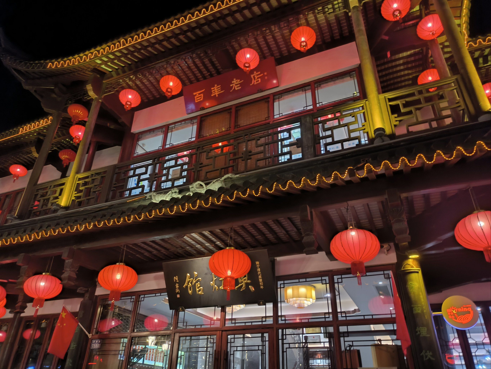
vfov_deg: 58.9
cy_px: 184
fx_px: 326
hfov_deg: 73.9
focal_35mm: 23
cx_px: 246
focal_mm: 4.69
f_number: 1.79
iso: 501
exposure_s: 1/25
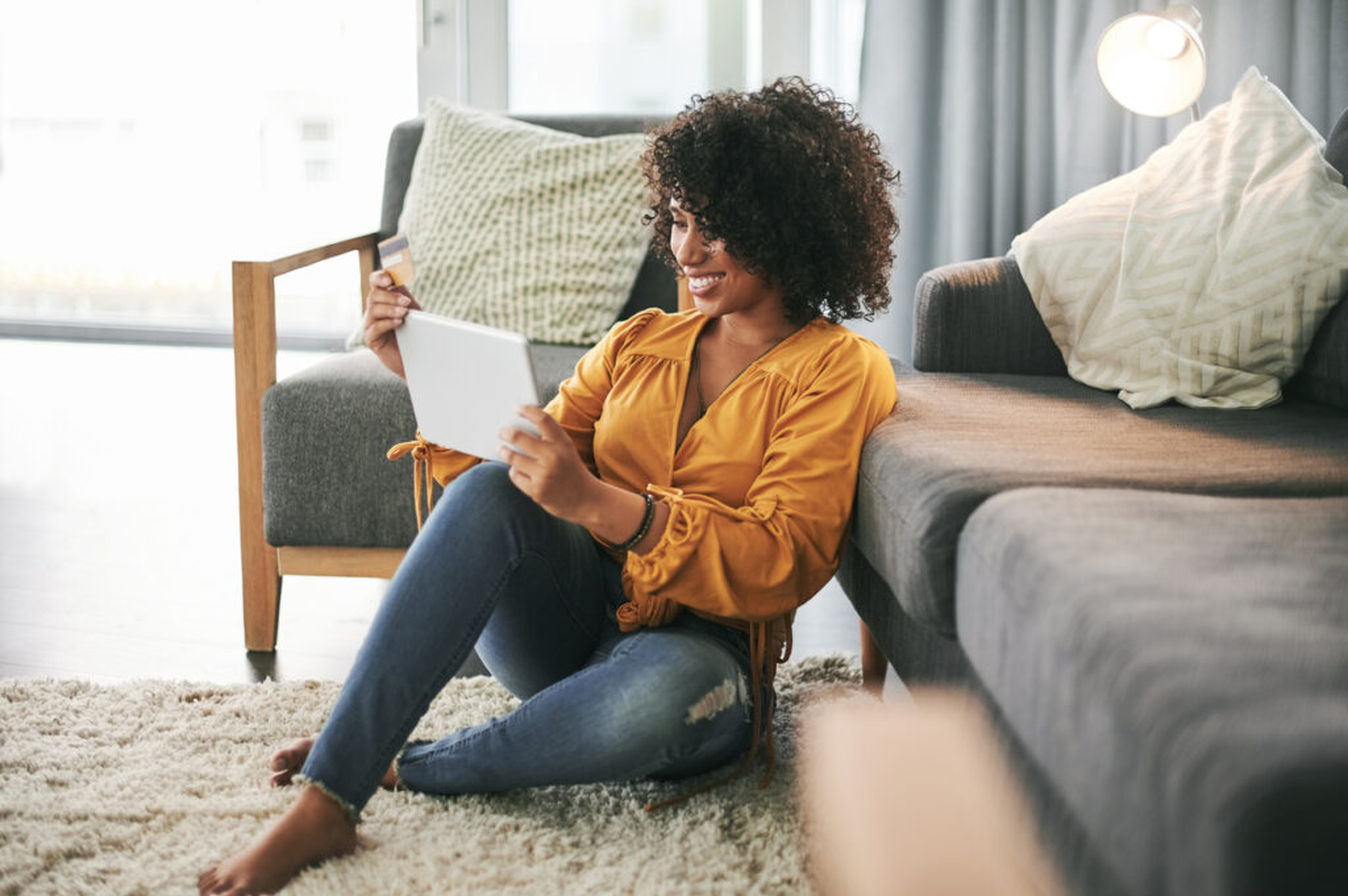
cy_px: 448
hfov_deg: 39.6
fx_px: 1871
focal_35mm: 50
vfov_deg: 26.9
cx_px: 674
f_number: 1.6
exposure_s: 1/200
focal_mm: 50
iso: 320
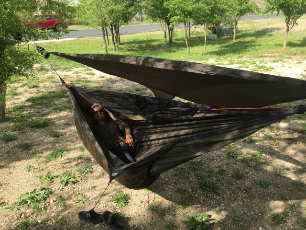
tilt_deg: -23.2
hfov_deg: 61.7
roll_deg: +2.4
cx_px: 153
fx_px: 256
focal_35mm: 29
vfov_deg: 48.2
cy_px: 115
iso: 25
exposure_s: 1/615
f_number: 2.2
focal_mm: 4.15
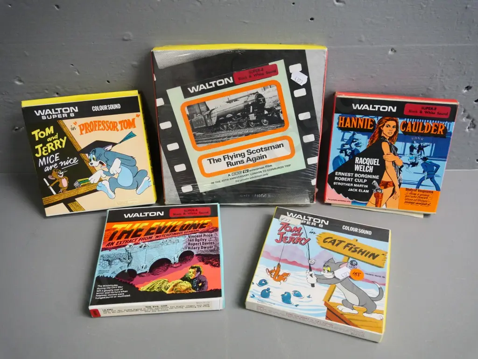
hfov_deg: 60.0
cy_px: 180
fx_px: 414
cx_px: 239
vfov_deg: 46.8
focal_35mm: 30
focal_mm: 15
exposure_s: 1/125
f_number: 5
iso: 3200
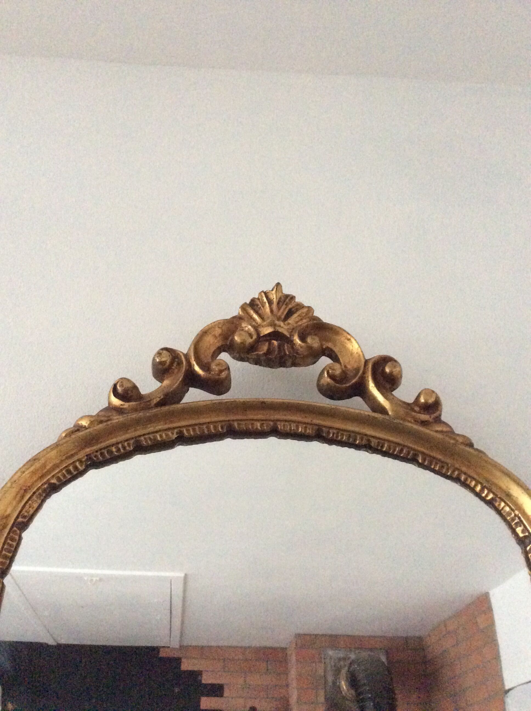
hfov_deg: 44.1
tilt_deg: +40.1
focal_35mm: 32
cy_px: 356
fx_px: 656
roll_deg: +0.7
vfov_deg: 56.9
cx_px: 266
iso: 640
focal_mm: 3.3
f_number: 2.4
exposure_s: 1/17
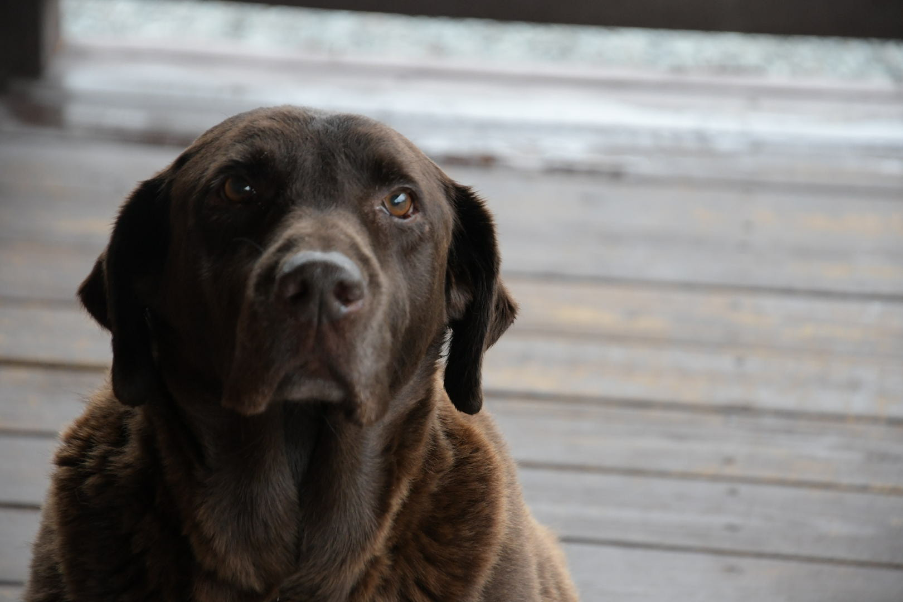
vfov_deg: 8.7
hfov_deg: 13.1
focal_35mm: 157
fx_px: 3938
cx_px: 452
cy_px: 301
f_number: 5.6
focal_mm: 105
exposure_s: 1/100
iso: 2000
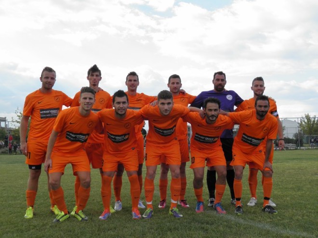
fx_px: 358
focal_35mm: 39
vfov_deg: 36.8
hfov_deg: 47.9
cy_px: 119
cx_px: 159
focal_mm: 7.1
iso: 50
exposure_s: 1/160
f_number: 5.7
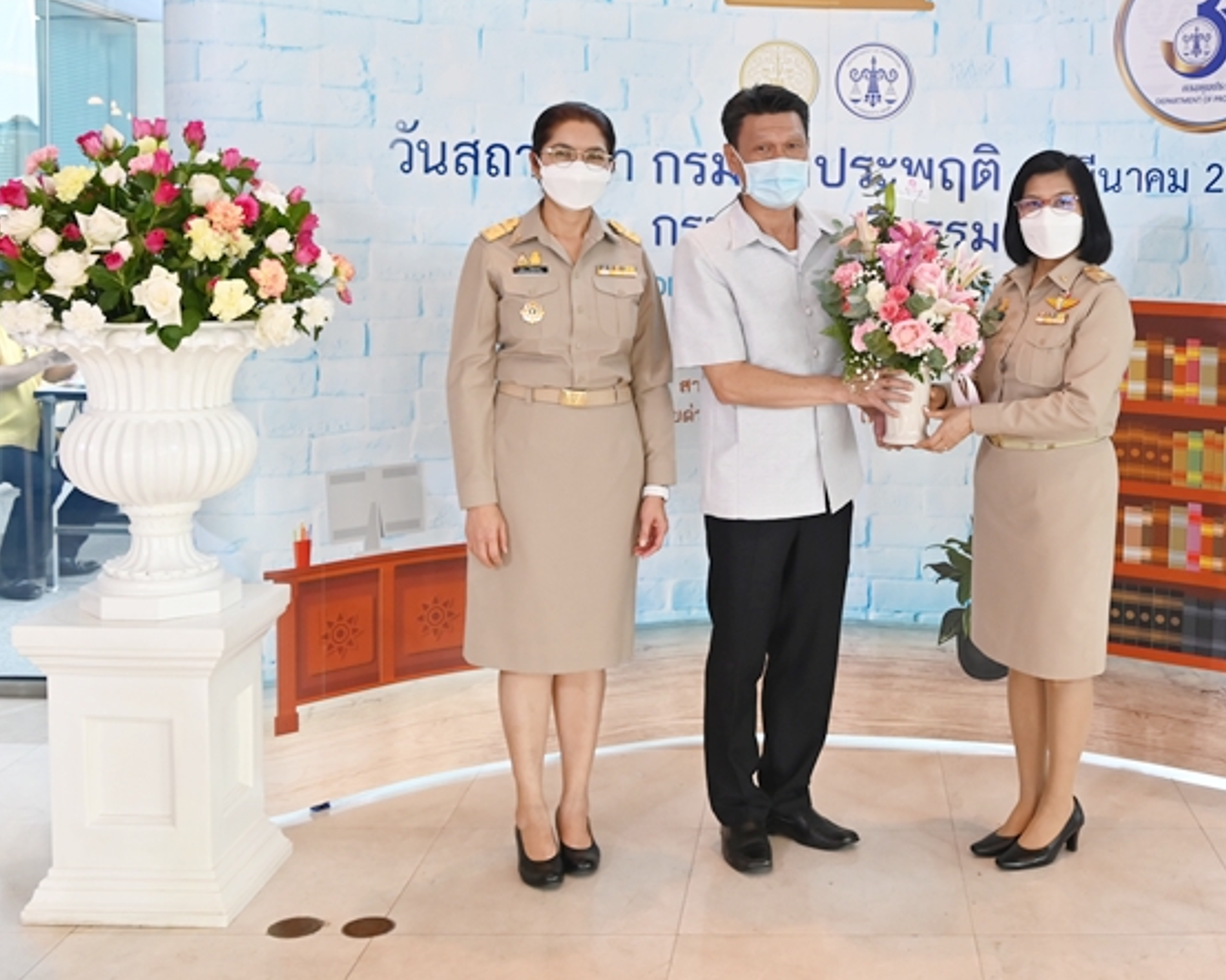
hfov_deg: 47.0
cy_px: 390
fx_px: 1379
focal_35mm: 38
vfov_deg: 39.0
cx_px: 837
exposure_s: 1/125
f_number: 5.6
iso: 900
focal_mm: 28
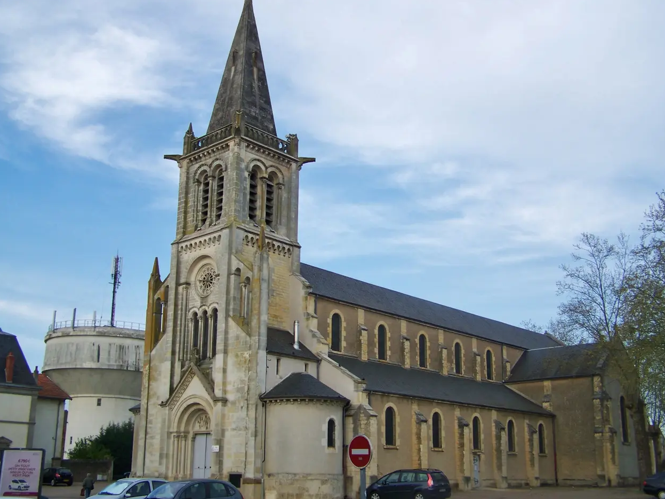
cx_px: 331
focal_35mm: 39
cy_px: 243
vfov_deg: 36.8
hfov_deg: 47.9
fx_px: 749
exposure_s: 1/500
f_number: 2.8
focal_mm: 6.3
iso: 80
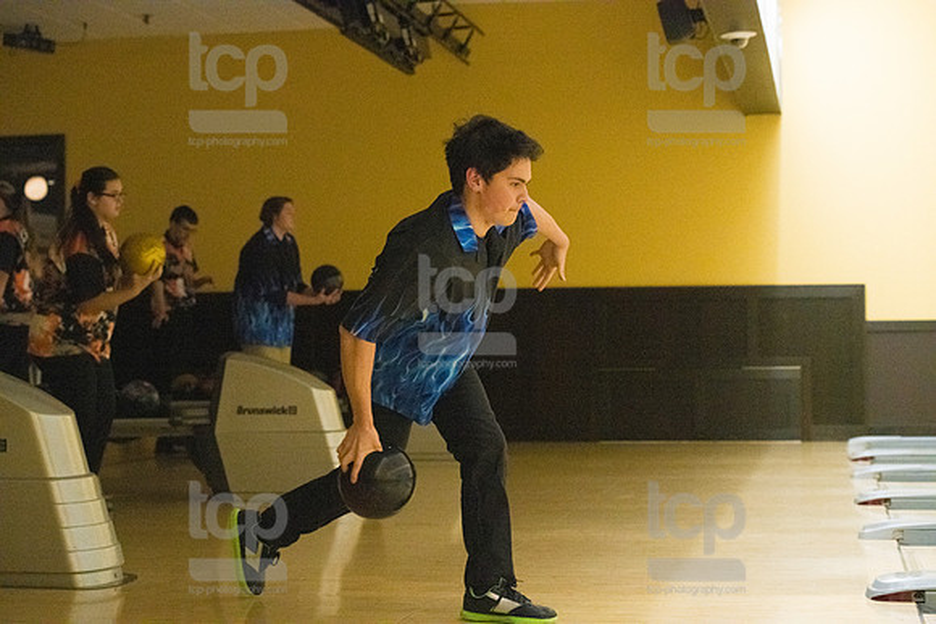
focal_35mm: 70
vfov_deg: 19.5
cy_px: 312
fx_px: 1820
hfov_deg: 28.8
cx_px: 468
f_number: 4.5
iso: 10000
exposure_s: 1/1000
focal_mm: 70
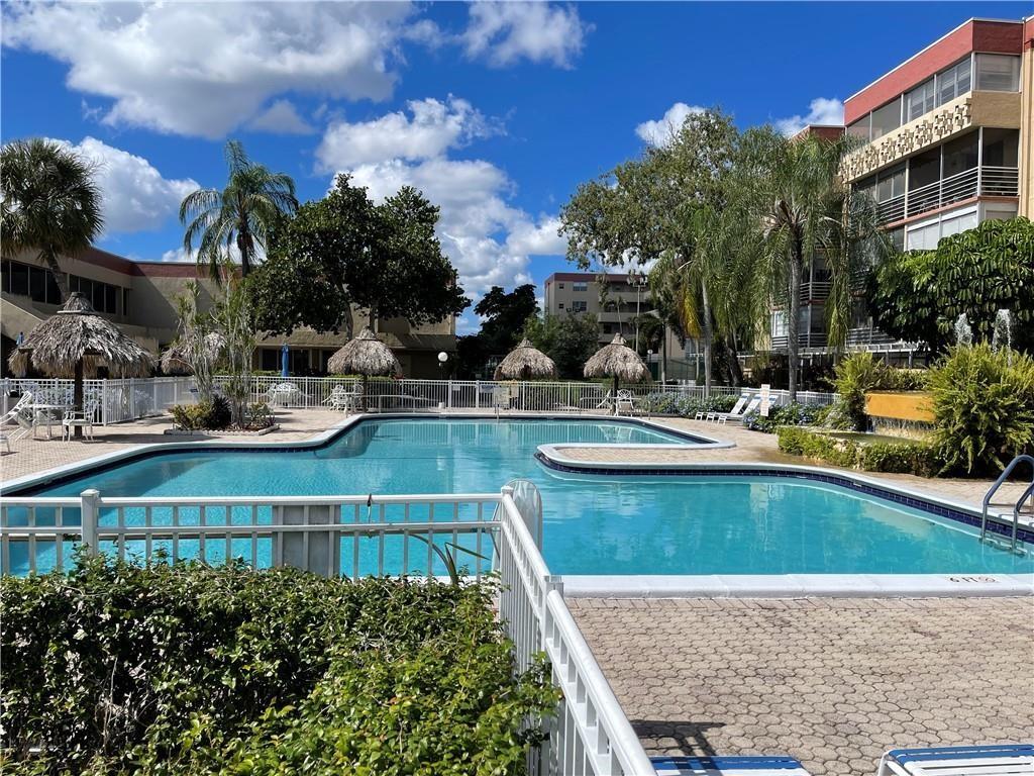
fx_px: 777
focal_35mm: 26
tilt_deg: -2.9
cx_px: 517
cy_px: 388
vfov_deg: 53.1
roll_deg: -1.0
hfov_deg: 67.3
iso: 32
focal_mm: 5.1
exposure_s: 1/5618
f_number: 1.6
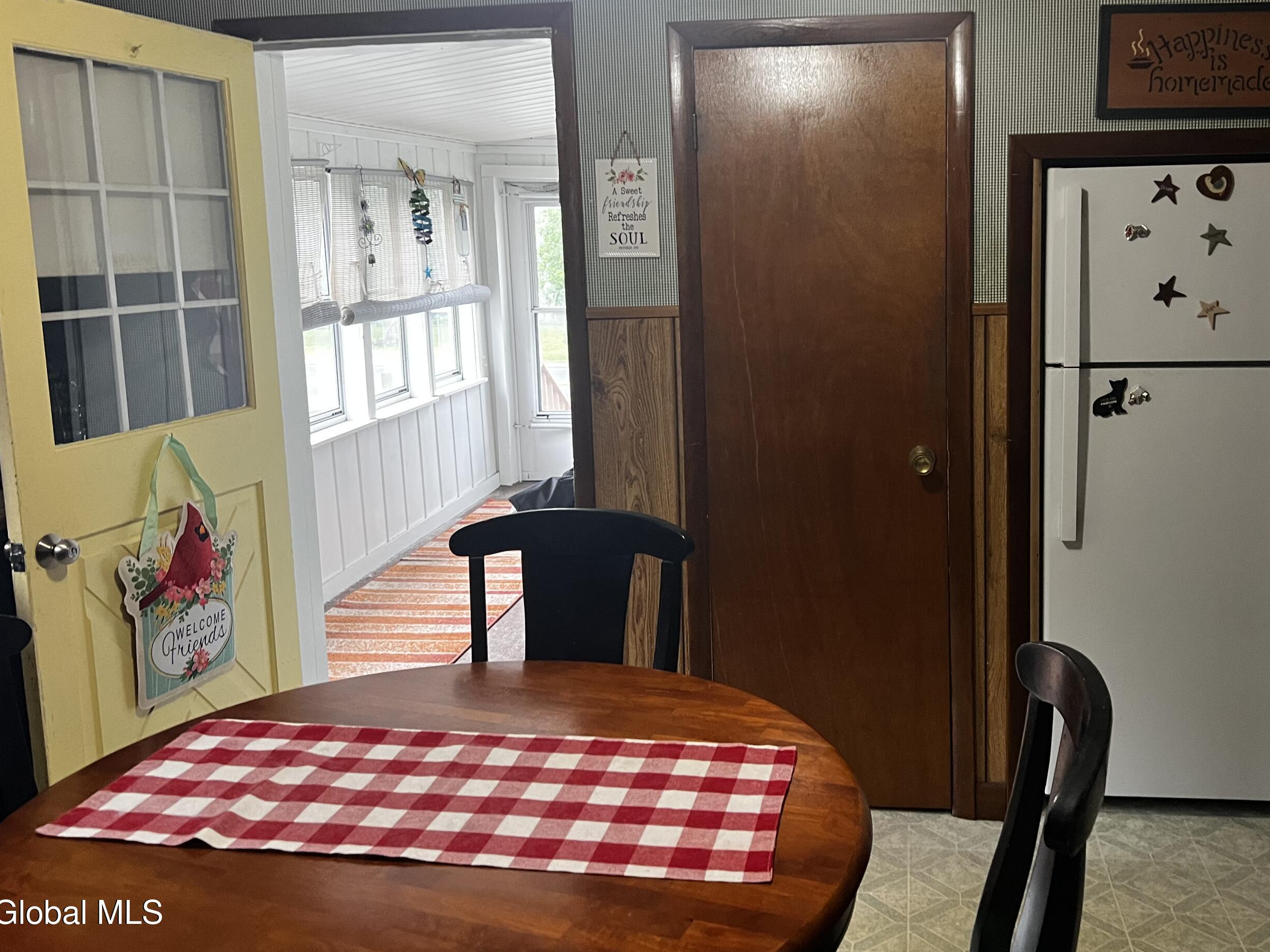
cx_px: 771
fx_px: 1174
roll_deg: +0.7
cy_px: 380
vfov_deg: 43.9
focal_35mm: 32
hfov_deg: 56.3
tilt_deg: -7.3
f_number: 1.5
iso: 320
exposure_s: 1/60
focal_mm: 5.7
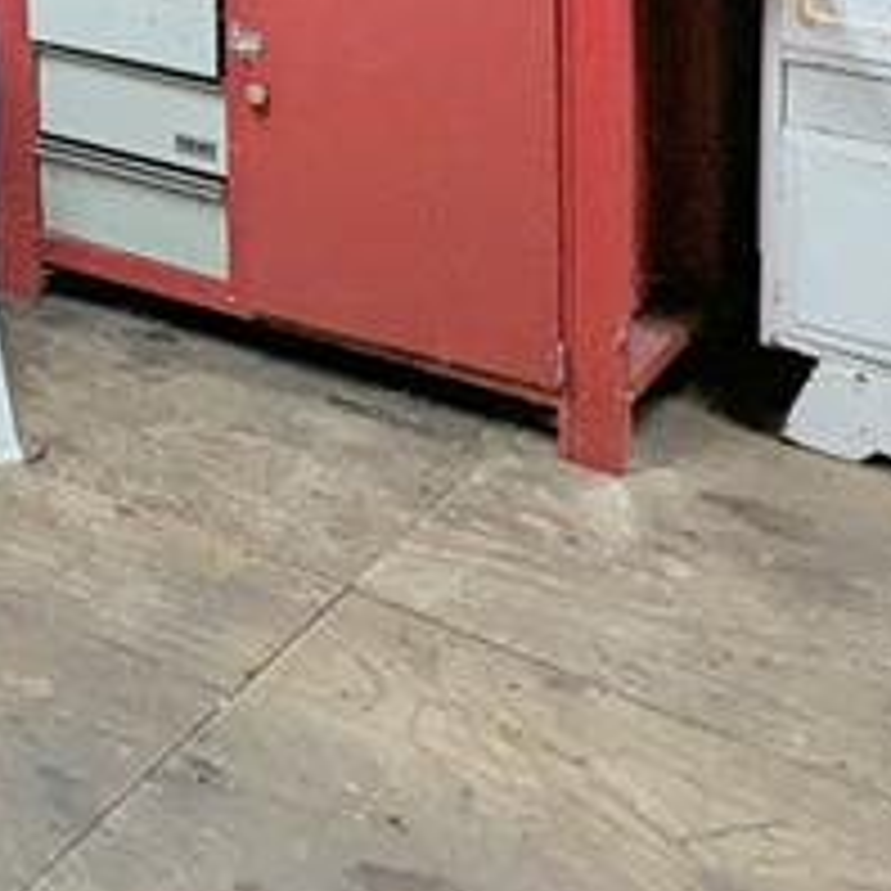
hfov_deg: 21.6
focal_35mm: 73
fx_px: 2126
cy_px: -477
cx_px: -243
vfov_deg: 20.1
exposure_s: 1/40
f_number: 2.2
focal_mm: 2.35
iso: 168
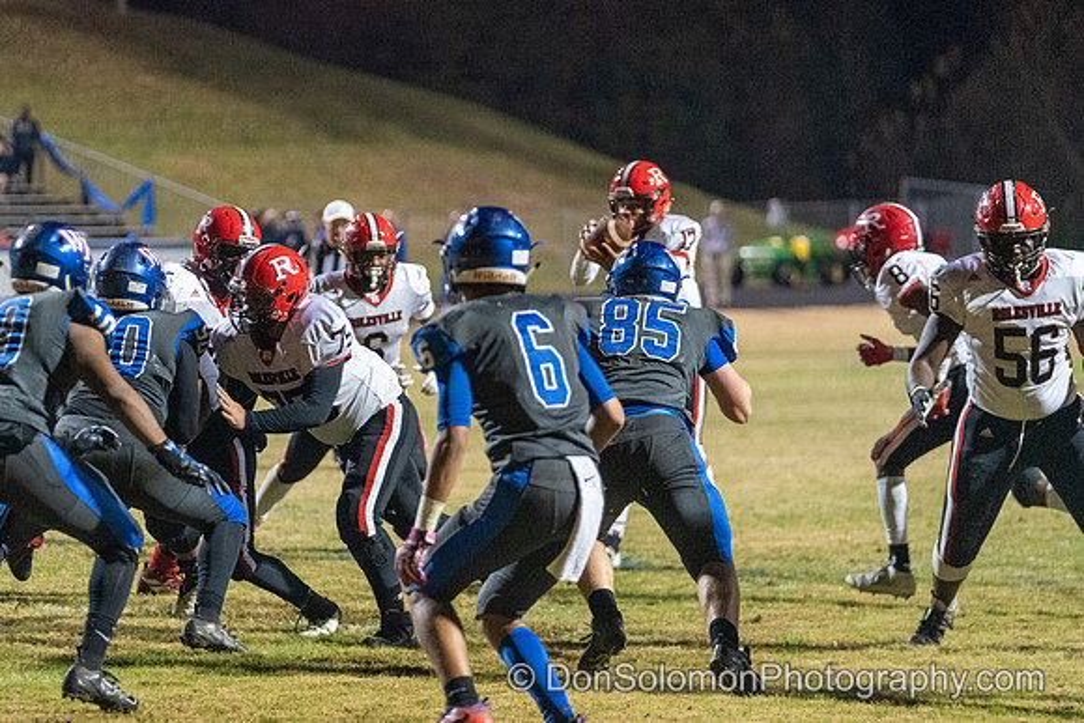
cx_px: 386
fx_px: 5661
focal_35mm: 188
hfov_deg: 10.9
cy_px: 258
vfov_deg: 7.3
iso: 10000
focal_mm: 146
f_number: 2.8
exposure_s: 1/640
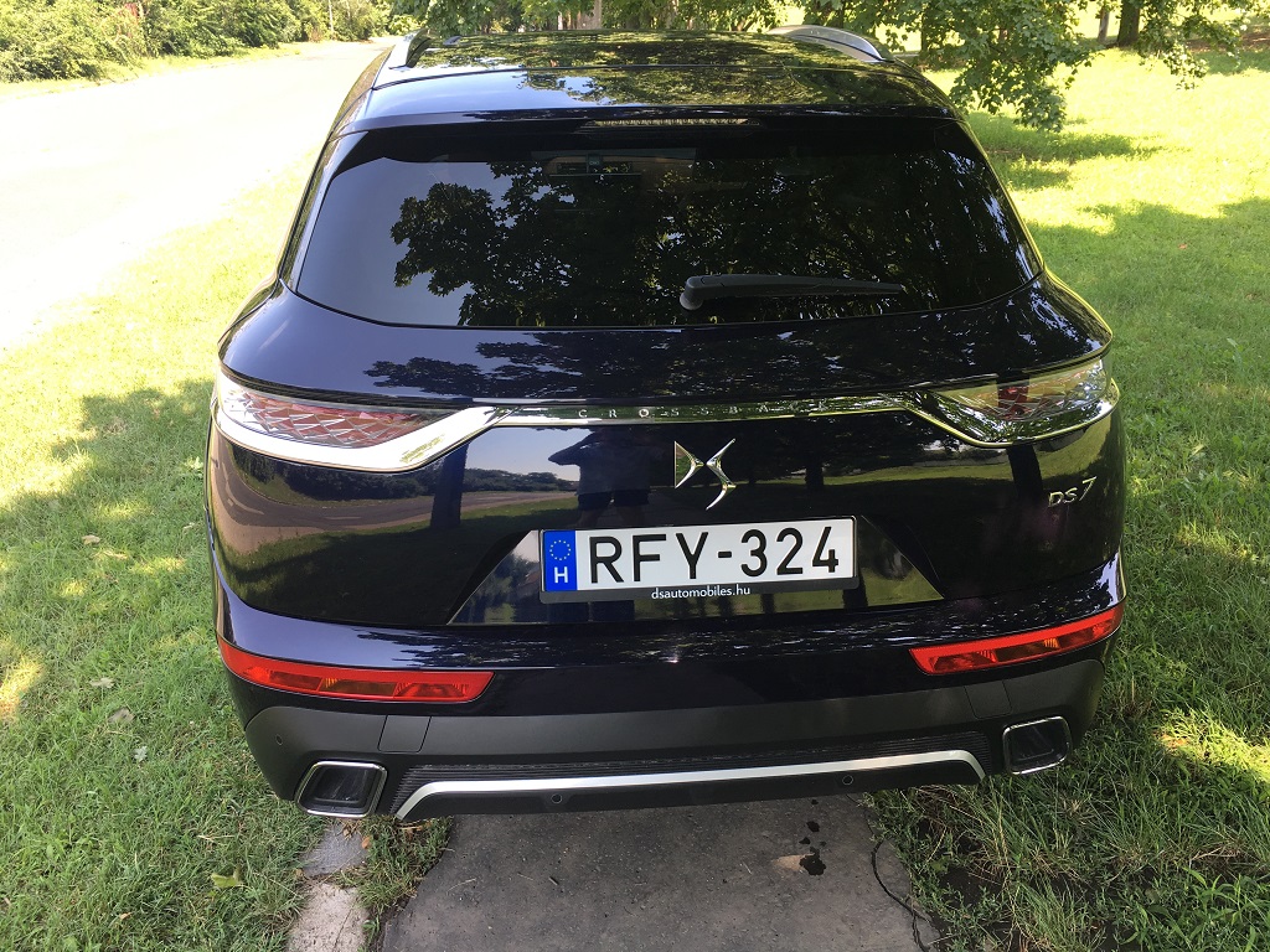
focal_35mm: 29
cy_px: 476
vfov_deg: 48.2
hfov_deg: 61.7
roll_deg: +1.5
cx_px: 635
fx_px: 1064
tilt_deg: -23.0
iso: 25
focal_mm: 4.15
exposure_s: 1/148
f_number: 2.2
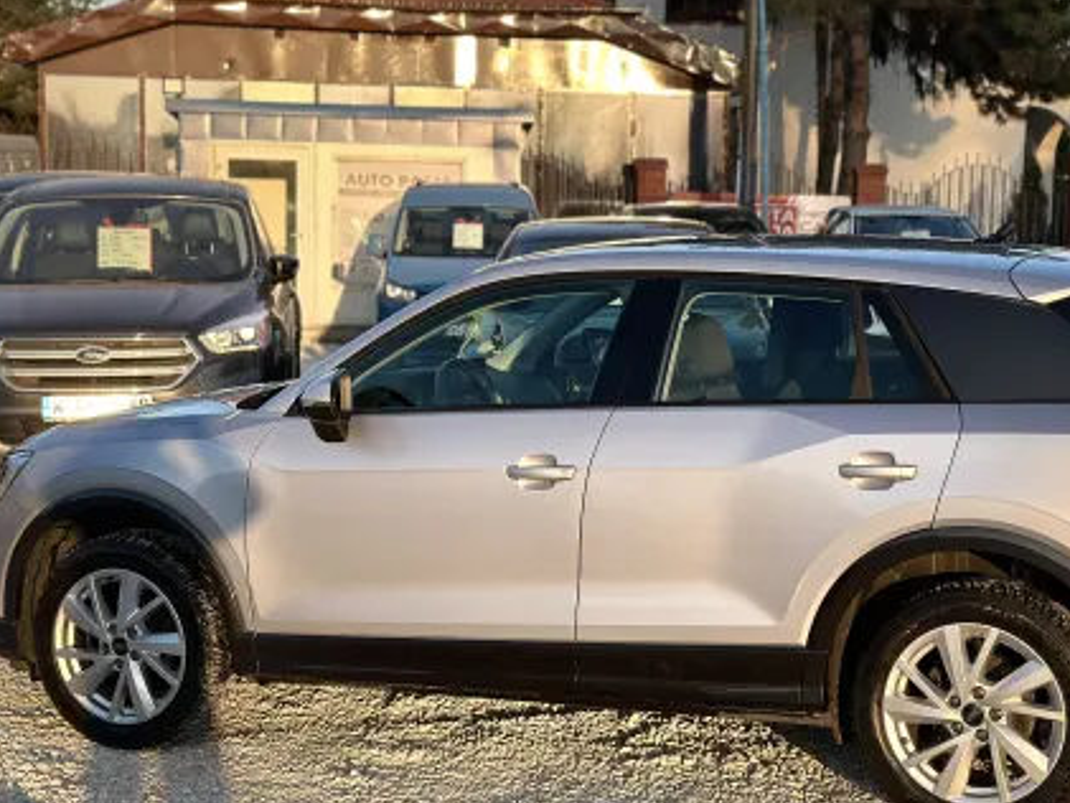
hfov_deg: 26.6
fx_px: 2257
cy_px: 437
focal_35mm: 73
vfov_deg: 20.2
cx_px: 605
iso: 80
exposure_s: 1/1305
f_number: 1.78
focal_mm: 6.86
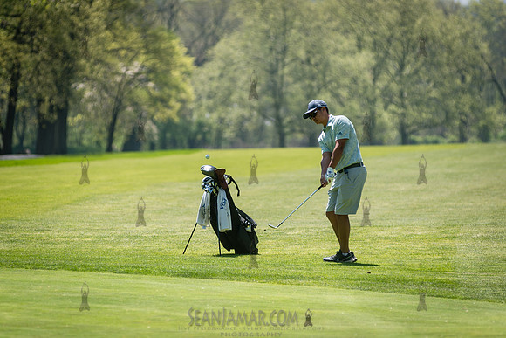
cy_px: 147
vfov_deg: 5.2
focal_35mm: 263
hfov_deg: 7.8
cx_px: 243
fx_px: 3691
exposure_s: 1/800
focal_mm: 200
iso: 100
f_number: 3.5
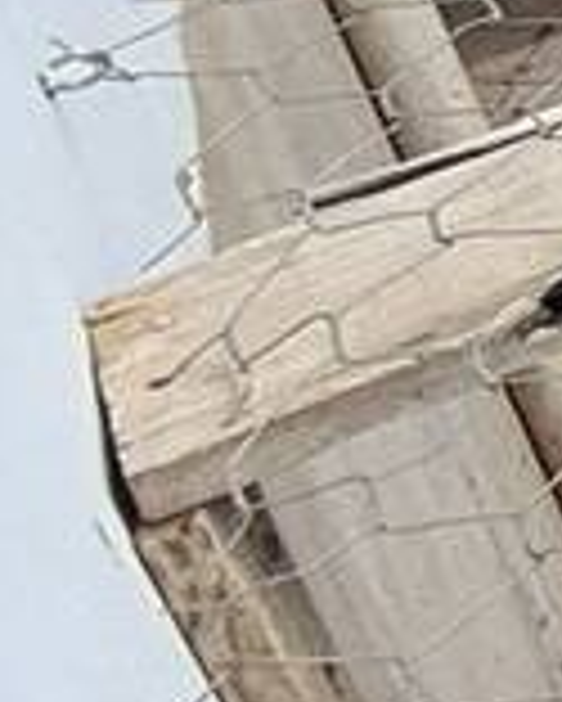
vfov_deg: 13.6
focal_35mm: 126
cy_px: -585
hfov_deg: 6.0
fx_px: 2617
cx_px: 2976
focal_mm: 2.22
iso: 50
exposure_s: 1/310
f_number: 2.2
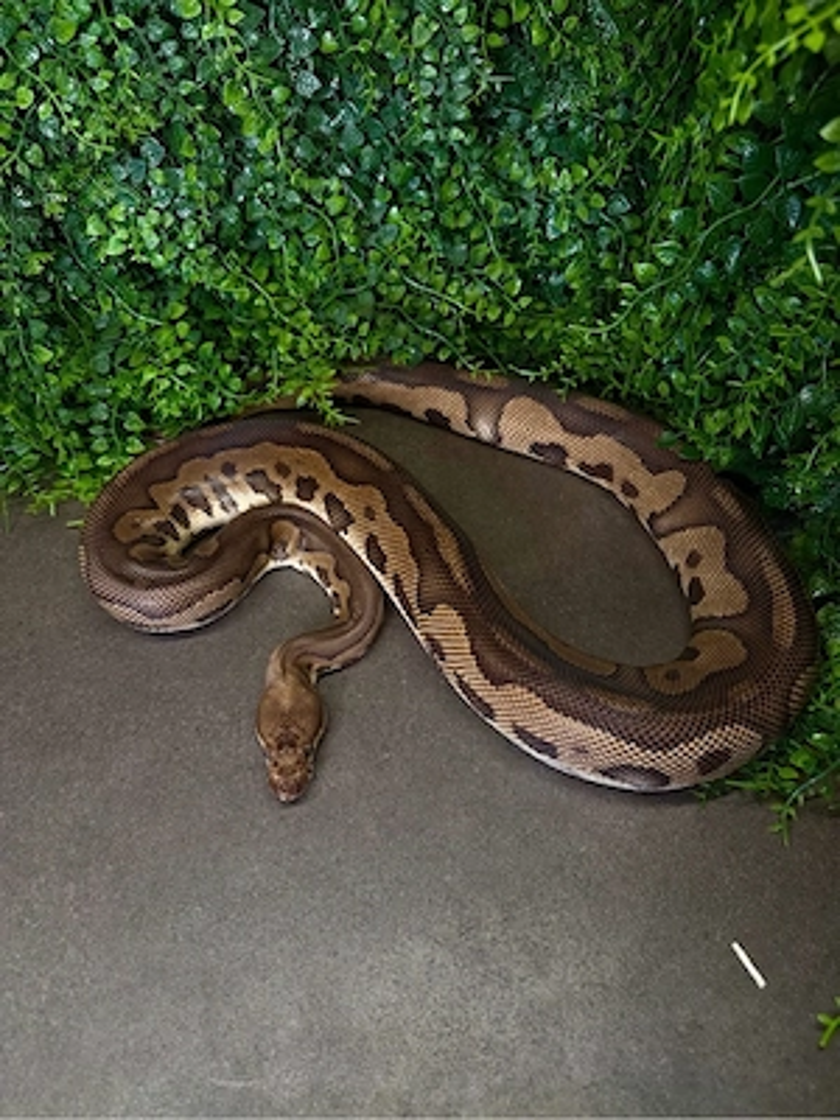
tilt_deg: -49.7
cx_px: 420
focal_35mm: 24
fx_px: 777
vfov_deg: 71.6
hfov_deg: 56.8
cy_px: 560
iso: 64
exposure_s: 1/119
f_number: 1.78
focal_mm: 6.76
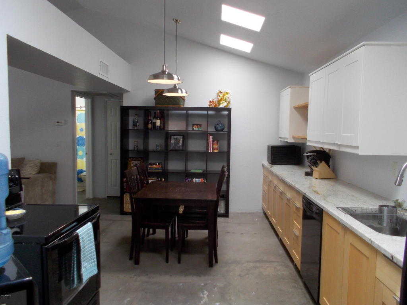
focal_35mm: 29
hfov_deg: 61.7
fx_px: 341
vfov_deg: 48.2
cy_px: 152
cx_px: 204
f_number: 3.3
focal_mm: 4.1
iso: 125
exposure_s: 1/30
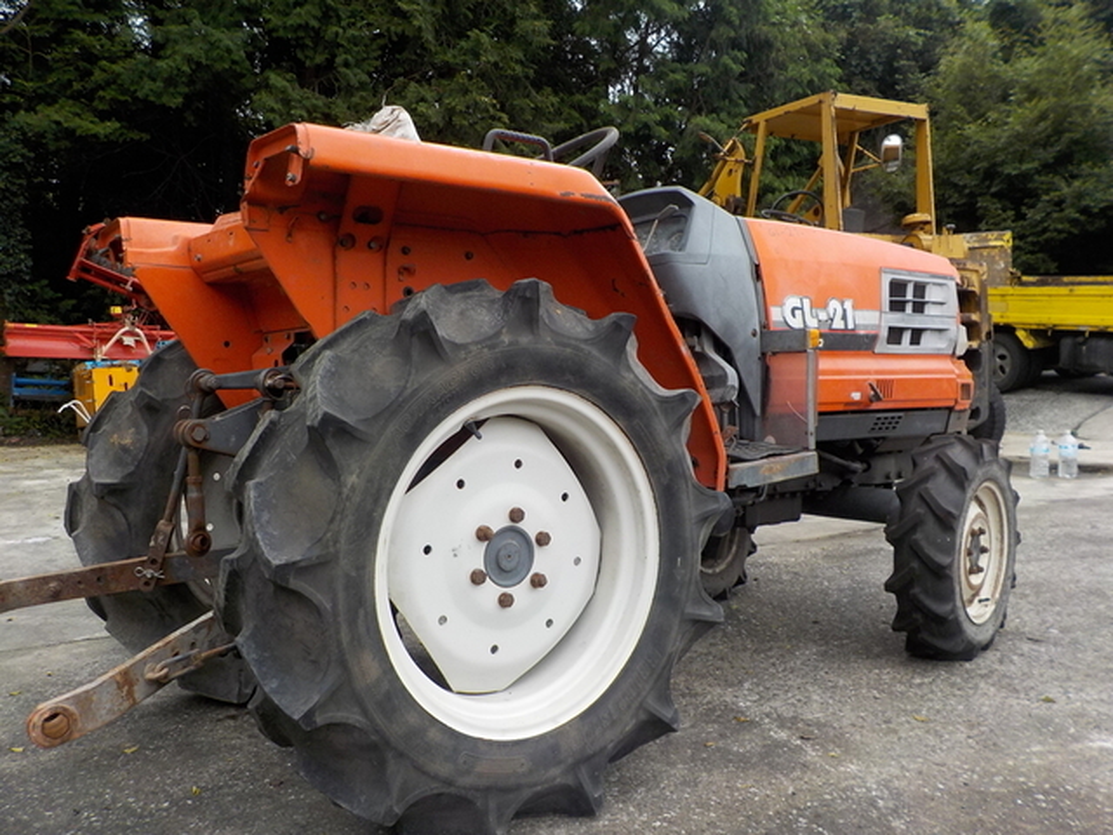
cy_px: 418
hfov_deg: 60.0
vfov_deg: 46.8
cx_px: 556
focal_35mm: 30
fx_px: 965
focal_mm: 4.1
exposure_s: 1/320
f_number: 3.3
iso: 125
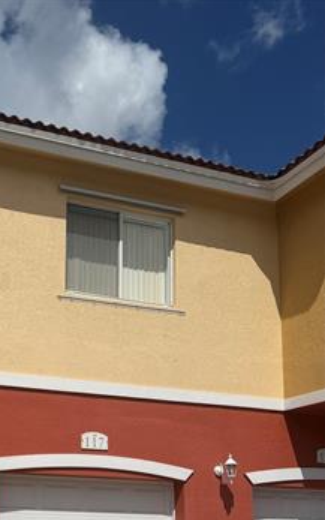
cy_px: 447
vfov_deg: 42.3
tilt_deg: +7.5
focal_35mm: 44
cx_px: -10
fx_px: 623
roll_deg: -1.1
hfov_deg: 27.3
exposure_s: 1/14286
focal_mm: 6.76
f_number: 1.78
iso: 80
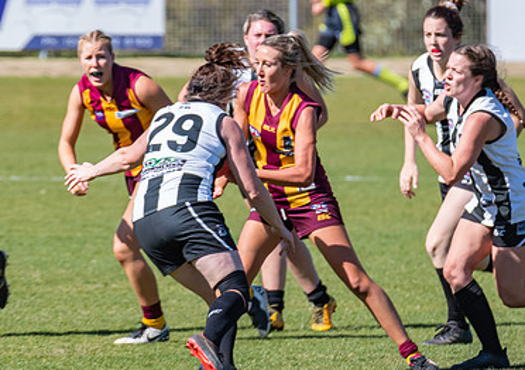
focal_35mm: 974
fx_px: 14454
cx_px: 315
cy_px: 242
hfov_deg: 2.1
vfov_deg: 1.5
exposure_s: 1/2500
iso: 800
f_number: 8
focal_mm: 360
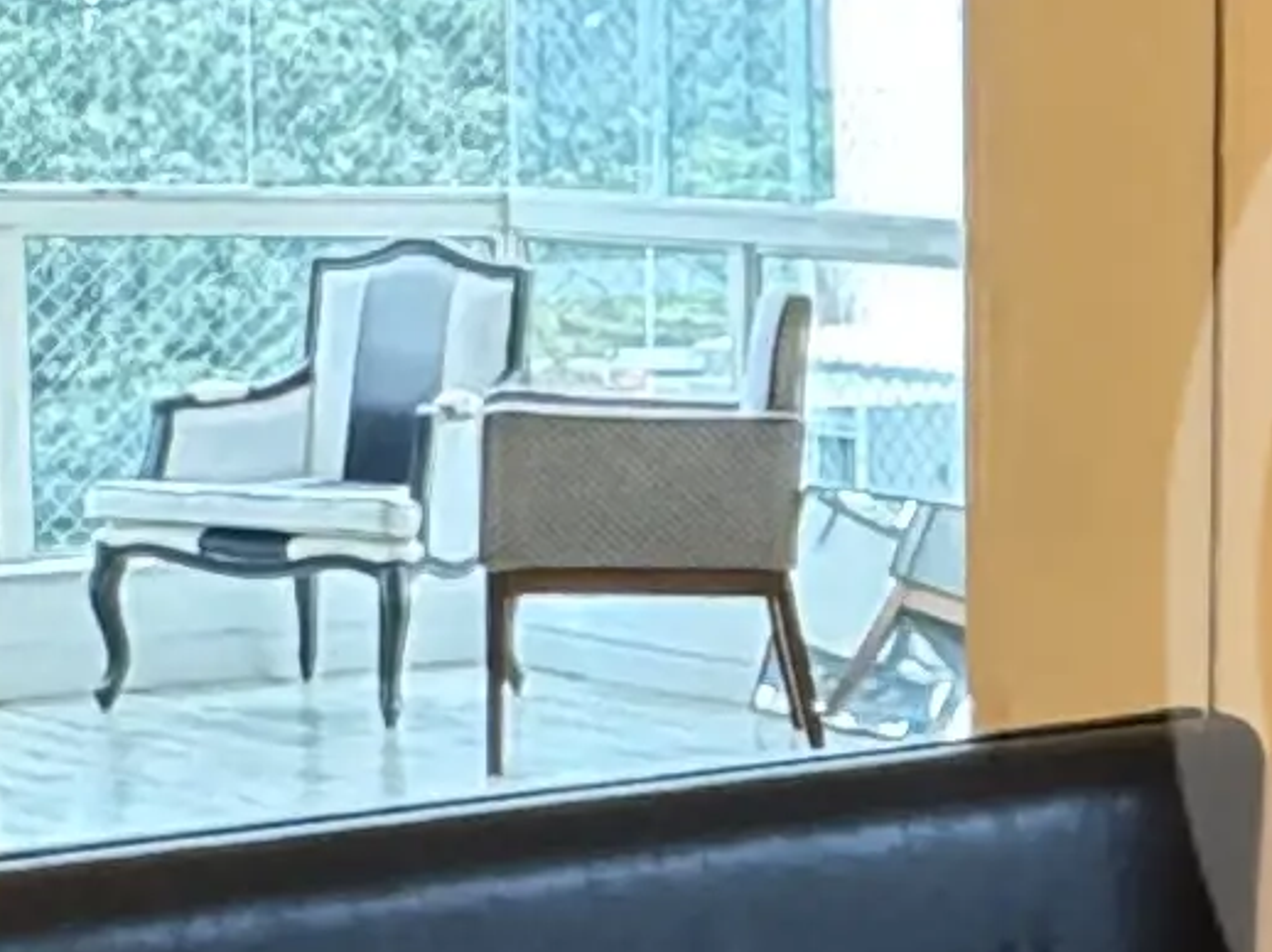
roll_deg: -1.9
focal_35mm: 109
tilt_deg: -7.0
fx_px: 4003
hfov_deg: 15.9
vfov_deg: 13.6
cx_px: 2134
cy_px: 596
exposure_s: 1/60
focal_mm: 2.22
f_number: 2.2
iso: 400
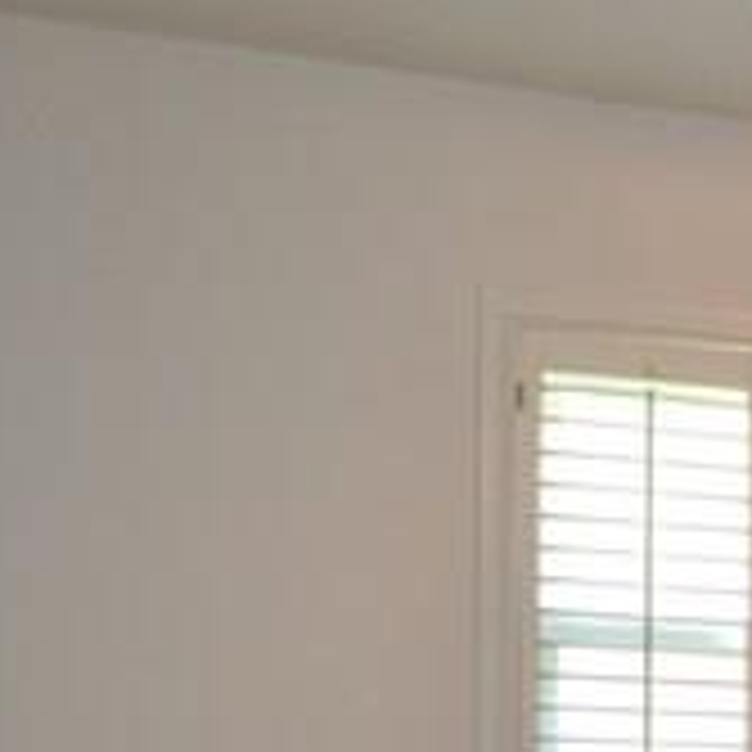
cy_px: 885
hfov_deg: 17.5
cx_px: 1171
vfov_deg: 18.7
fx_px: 2163
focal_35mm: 88
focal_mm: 18
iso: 800
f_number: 3.5
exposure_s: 1/60
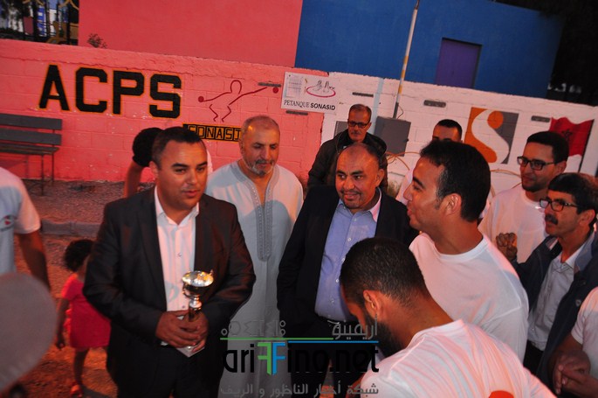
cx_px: 299
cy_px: 199
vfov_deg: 47.8
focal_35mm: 27
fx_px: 448
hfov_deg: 67.4
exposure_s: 1/60
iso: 400
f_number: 3.5
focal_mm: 18
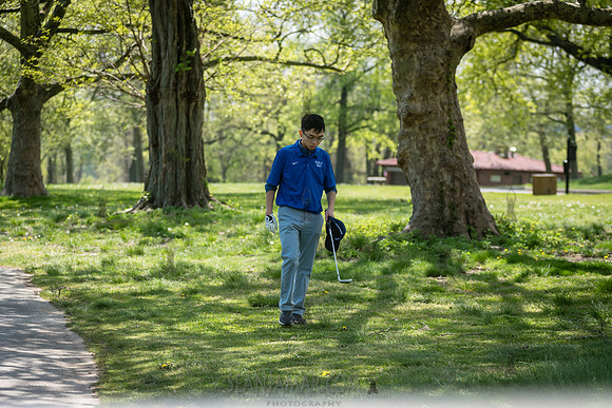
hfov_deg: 20.4
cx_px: 306
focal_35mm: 100
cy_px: 204
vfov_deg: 13.7
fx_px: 1700
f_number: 3.5
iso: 100
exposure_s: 1/500
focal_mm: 100
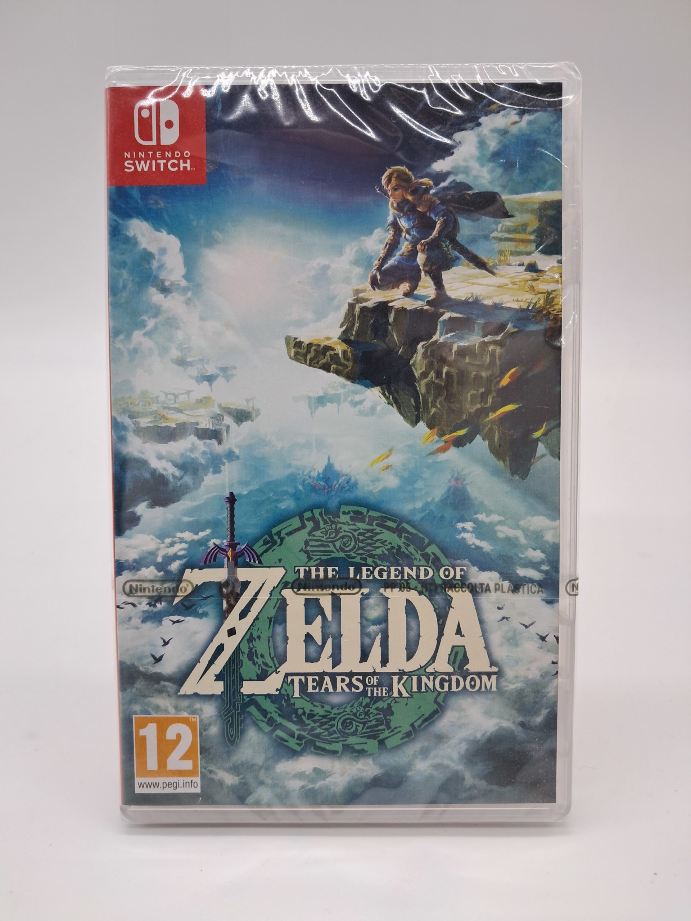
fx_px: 719
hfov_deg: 51.4
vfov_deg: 65.3
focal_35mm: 27
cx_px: 346
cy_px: 460
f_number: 1.8
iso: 50
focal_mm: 4
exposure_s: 1/60
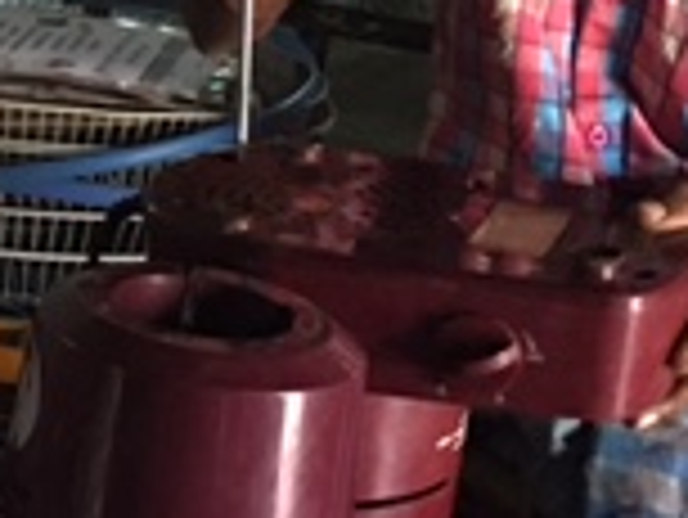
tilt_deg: -13.6
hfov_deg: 15.2
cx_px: -292
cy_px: 18
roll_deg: -4.2
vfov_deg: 12.1
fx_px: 2407
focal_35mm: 121
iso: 125
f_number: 2.2
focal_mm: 4.15
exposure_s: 1/8
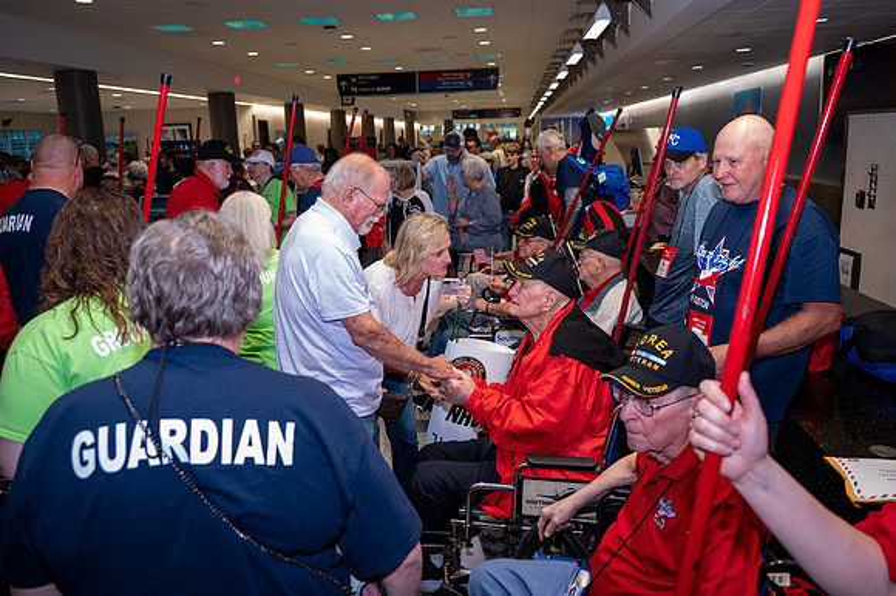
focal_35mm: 30
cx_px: 448
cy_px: 298
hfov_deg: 62.8
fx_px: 734
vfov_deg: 44.2
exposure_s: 1/60
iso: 1600
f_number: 4.5
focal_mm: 29.5
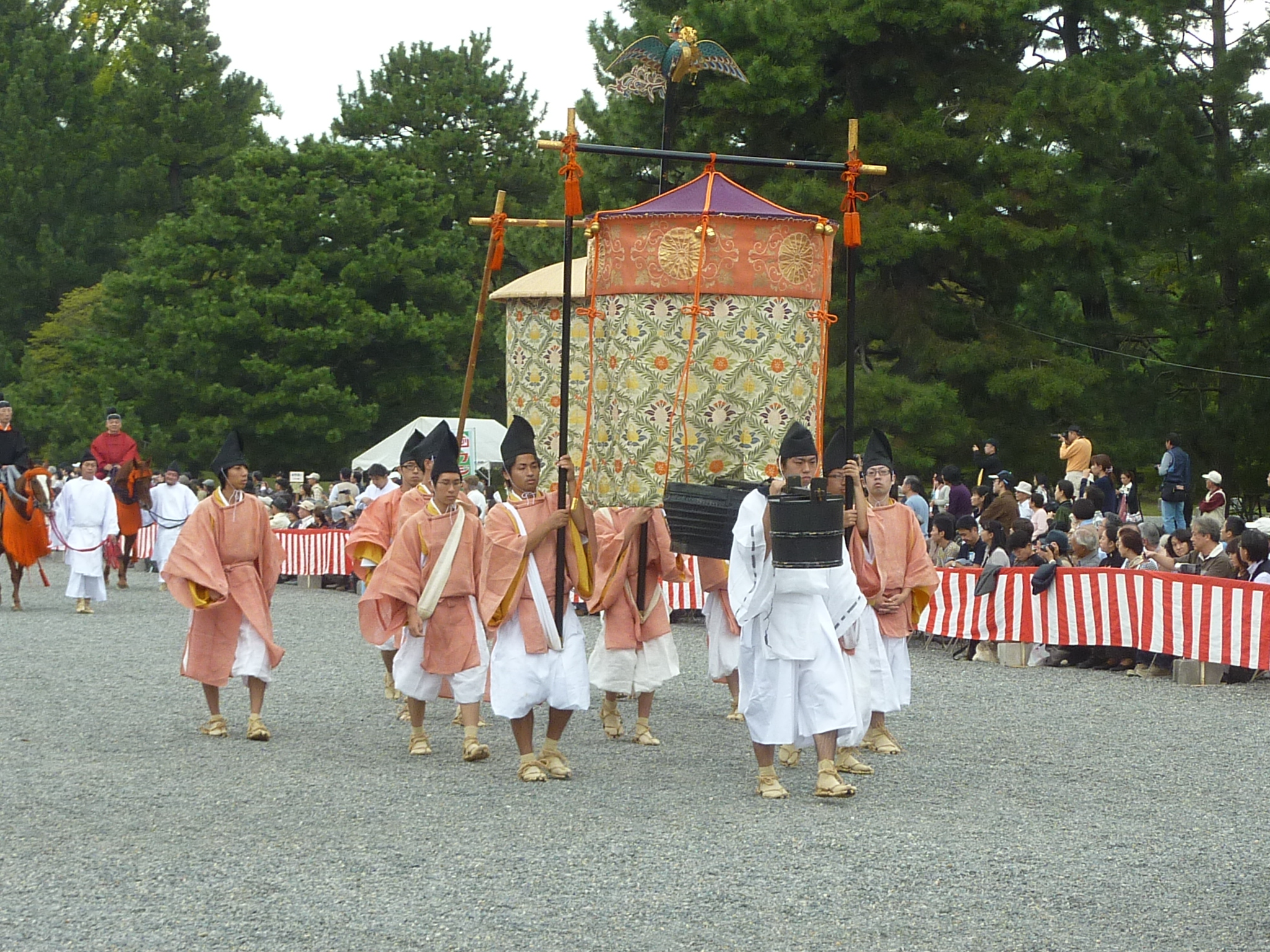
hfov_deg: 21.1
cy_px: 476
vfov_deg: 15.9
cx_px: 635
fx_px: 3412
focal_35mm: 93
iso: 80
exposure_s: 1/80
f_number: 3.8
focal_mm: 8.5
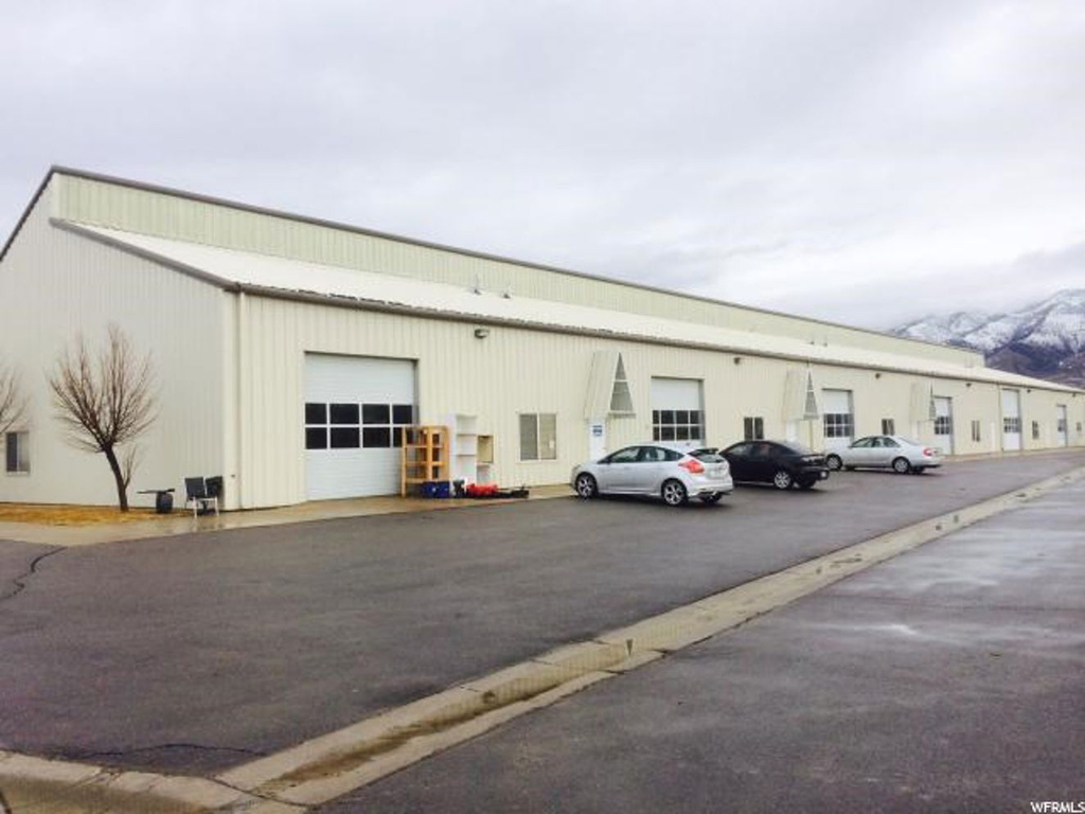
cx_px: 542
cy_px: 407
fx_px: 909
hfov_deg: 61.7
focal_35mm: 29
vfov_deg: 48.2
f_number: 2.2
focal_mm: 4.15
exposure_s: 1/933
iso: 32
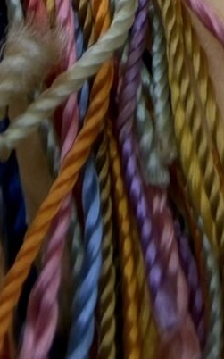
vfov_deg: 10.2
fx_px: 1583
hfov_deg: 8.0
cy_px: -648
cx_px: 290
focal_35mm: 162
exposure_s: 1/162
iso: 32
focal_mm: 2.22
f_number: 2.2
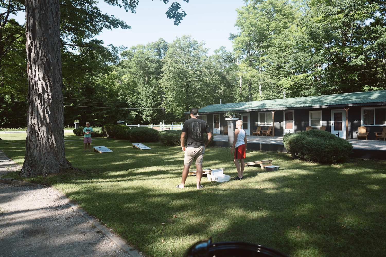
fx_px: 257
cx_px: 193
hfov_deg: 73.7
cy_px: 128
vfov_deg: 53.1
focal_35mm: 24
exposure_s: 1/1000
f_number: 2
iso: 100
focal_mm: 24
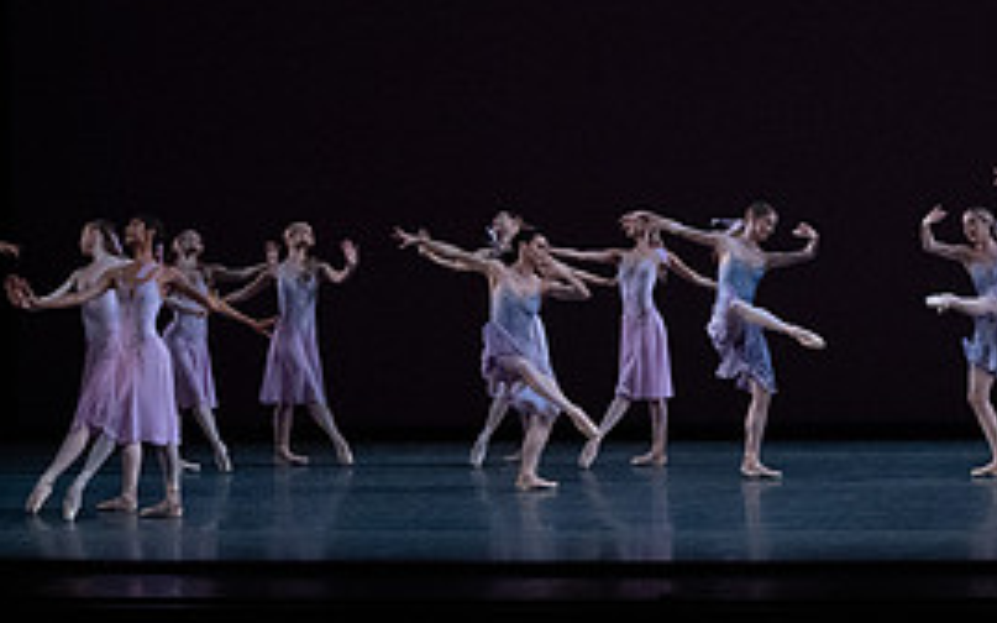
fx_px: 4184
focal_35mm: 154
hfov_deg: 13.5
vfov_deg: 8.5
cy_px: 46
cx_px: 827
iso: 12800
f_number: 13
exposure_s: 1/400
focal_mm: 70
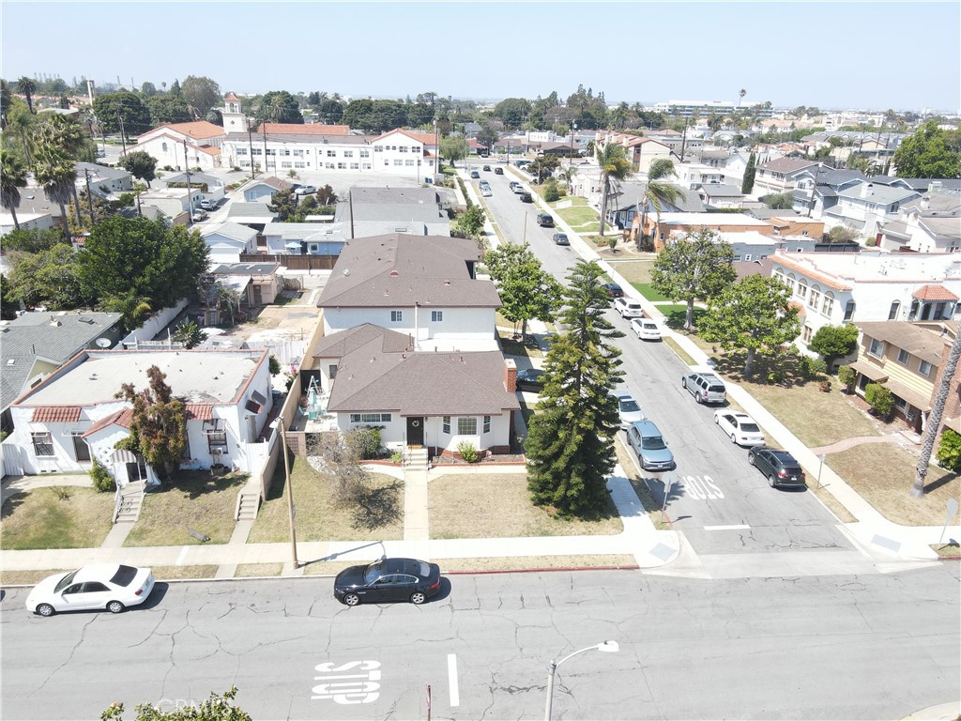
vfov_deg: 56.8
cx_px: 480
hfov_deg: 71.6
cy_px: 360
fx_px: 666
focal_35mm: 24
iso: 100
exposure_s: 1/320
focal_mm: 4.5
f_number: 2.8
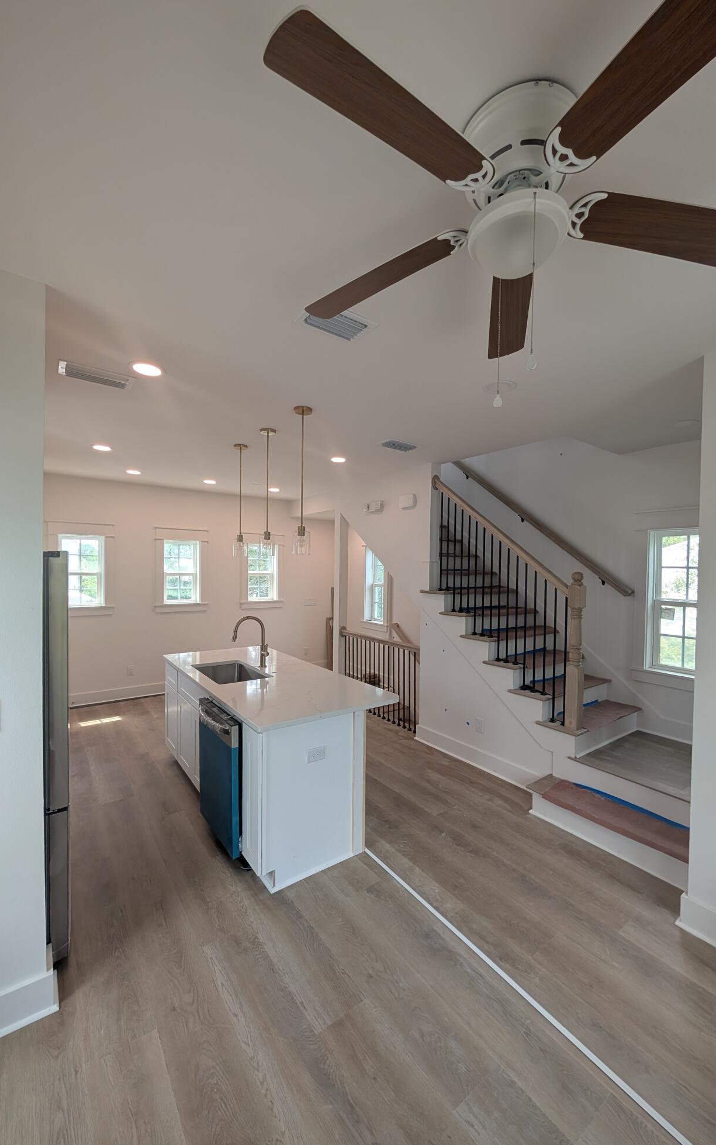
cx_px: 371
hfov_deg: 82.8
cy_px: 573
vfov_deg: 109.4
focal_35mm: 13
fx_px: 406
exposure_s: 1/227
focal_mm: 2.02
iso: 52
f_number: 1.7
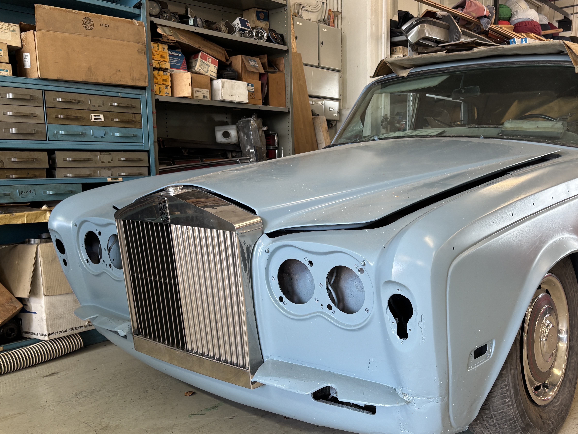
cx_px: 363
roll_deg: -0.3
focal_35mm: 33
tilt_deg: -8.8
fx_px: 551
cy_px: 249
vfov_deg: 42.8
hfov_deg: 54.7
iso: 64
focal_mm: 5.96
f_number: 1.6
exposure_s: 1/50
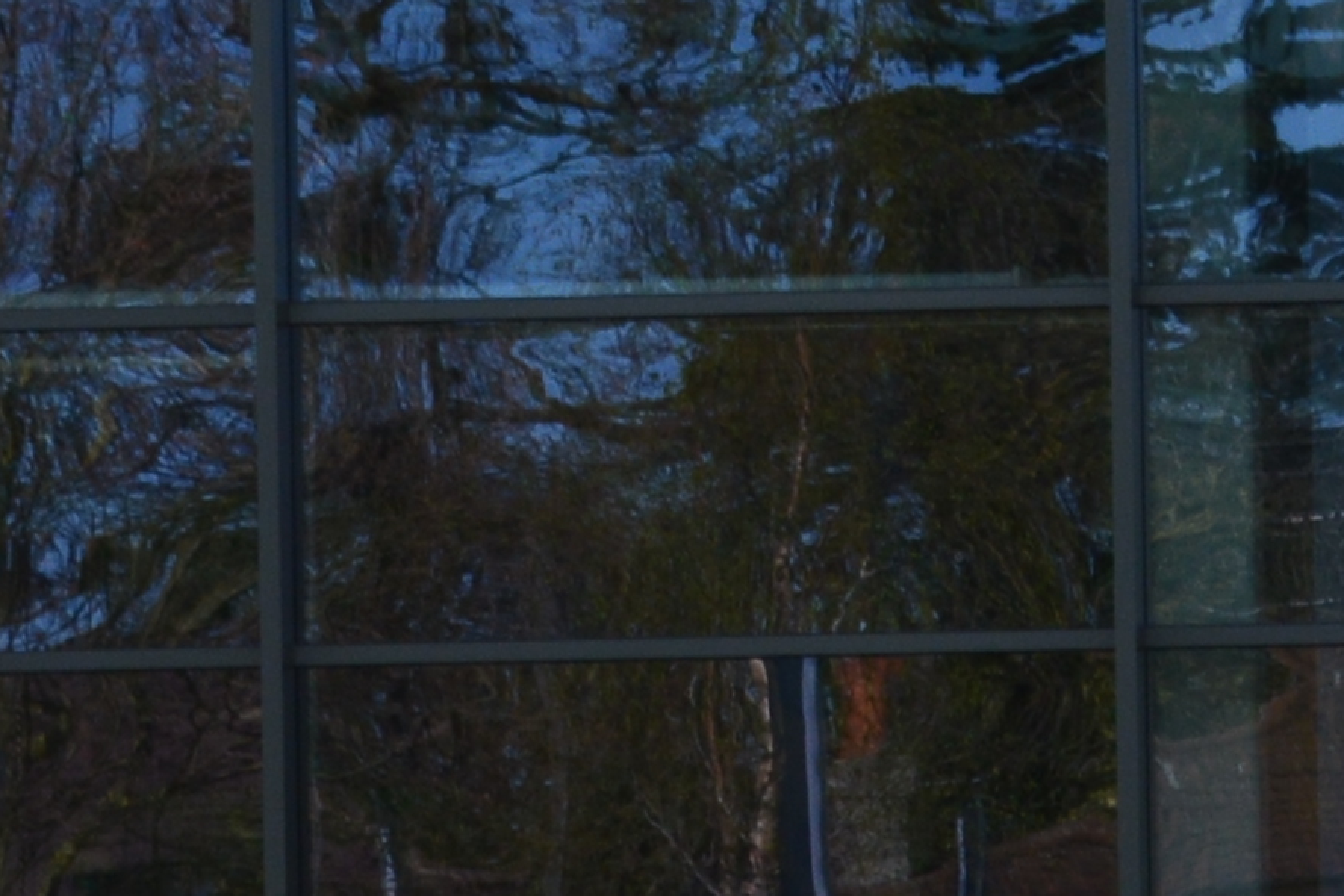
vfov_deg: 2.5
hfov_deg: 3.7
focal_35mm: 557
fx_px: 20807
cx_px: 1480
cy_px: 1480
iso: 200
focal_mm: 55
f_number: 10
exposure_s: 1/320
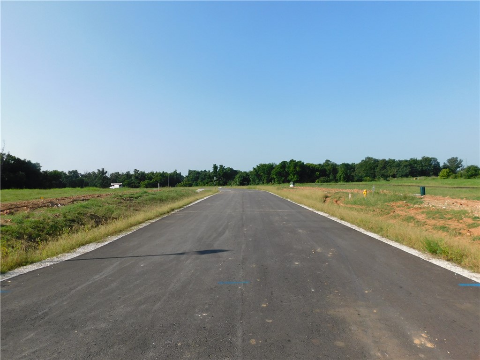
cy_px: 180
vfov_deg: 56.8
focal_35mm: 24
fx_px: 333
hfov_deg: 71.6
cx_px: 240
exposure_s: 1/400
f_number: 6
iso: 125
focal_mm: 4.1
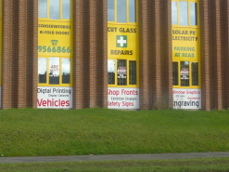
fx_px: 575
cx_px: 64
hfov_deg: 22.4
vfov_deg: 16.9
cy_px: 41
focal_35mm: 87
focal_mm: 6.9
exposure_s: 1/200
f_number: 3.7
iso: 80
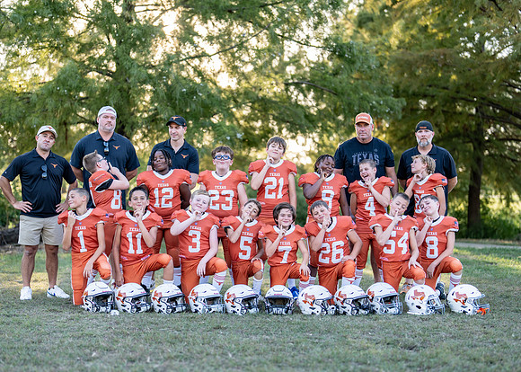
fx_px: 893
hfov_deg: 32.5
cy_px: 214
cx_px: 254
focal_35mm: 60
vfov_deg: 23.5
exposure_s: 1/800
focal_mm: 50
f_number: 1.2
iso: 100
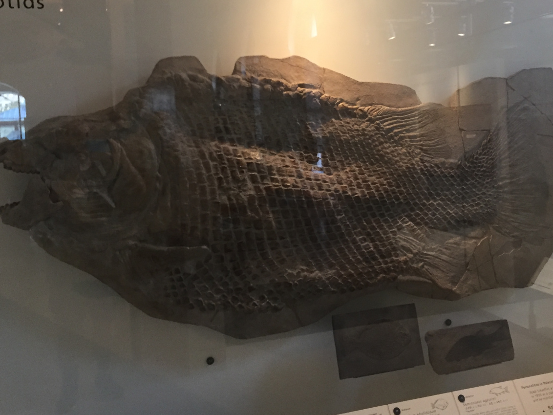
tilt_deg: -1.1
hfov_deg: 45.5
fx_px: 655
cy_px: 153
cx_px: 330
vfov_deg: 34.9
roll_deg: +1.9
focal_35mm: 41
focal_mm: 4.15
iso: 160
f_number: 2.2
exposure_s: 1/30
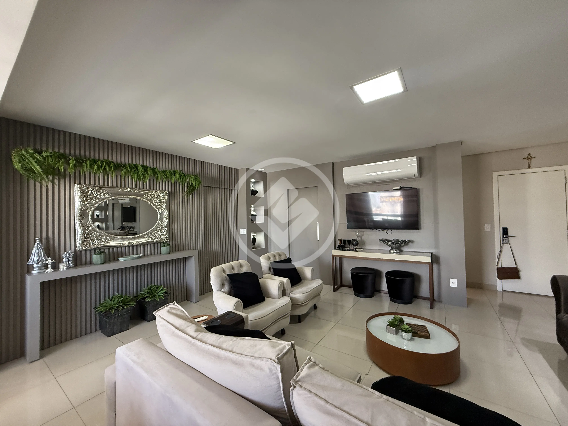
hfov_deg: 102.1
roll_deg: +0.9
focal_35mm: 14
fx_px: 230
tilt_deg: +1.0
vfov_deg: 85.7
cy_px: 213
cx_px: 284
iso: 320
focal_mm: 2.22
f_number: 2.2
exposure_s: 1/99
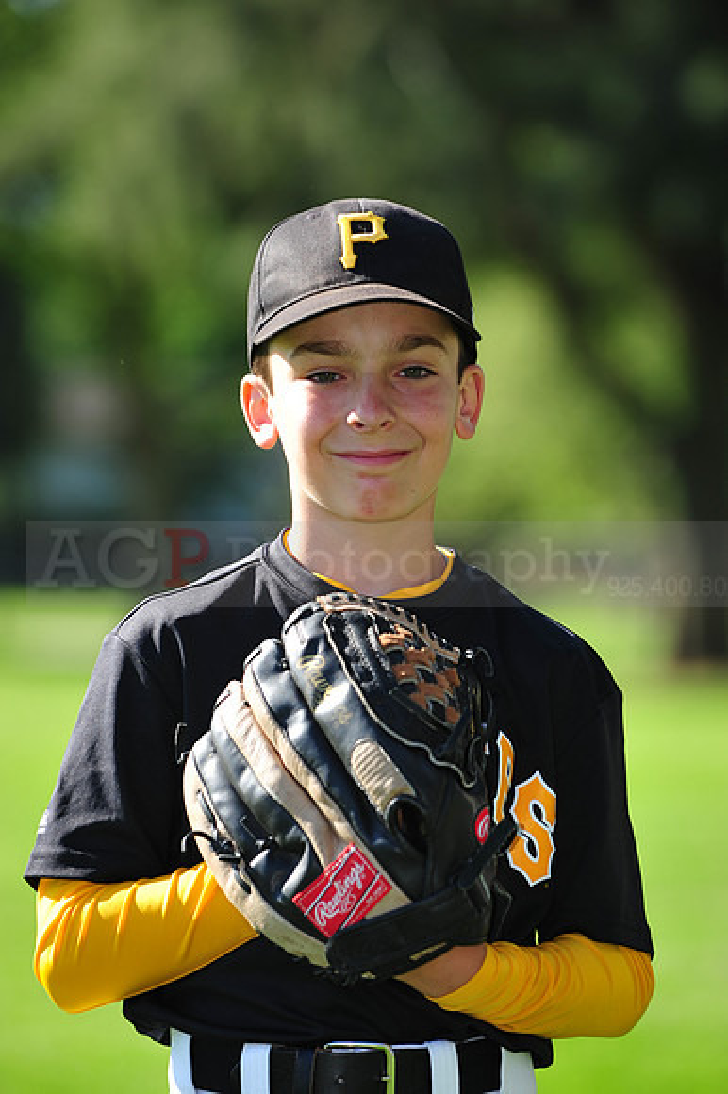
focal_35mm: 200
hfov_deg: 6.9
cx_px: 364
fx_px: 6073
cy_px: 547
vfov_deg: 10.3
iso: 200
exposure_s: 1/500
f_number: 5
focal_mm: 200
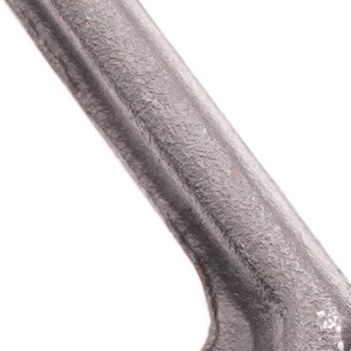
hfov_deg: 2.6
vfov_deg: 2.6
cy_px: 649
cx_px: -343
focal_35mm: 679
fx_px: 7790
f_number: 5.6
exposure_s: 1/125
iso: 1000
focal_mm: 45
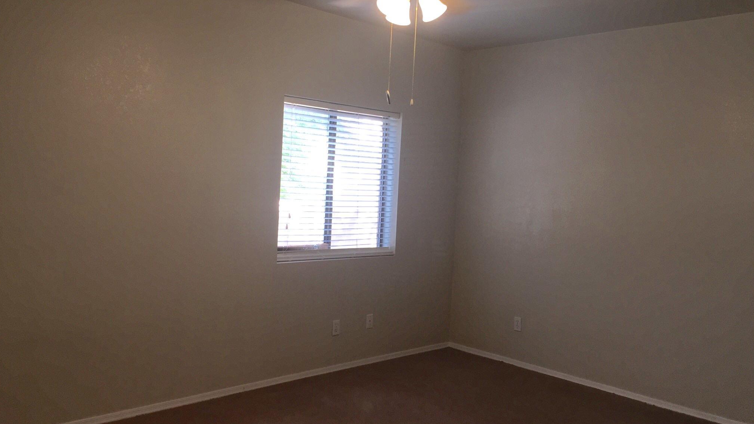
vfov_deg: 36.7
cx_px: 377
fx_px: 640
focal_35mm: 32
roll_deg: -4.4
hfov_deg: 61.0
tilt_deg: -1.5
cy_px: 208
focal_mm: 4.15
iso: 32
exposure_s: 1/30
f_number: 2.2
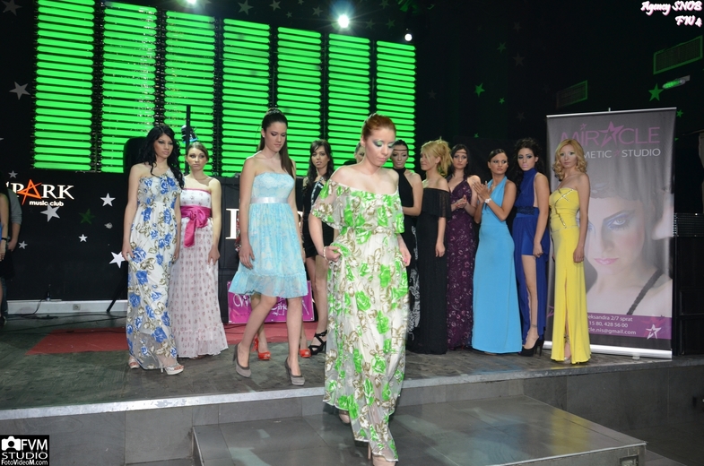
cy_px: 233
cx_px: 352
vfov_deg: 47.7
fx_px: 527
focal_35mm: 27
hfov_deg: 67.5
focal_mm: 18
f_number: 6.3
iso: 640
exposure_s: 1/60
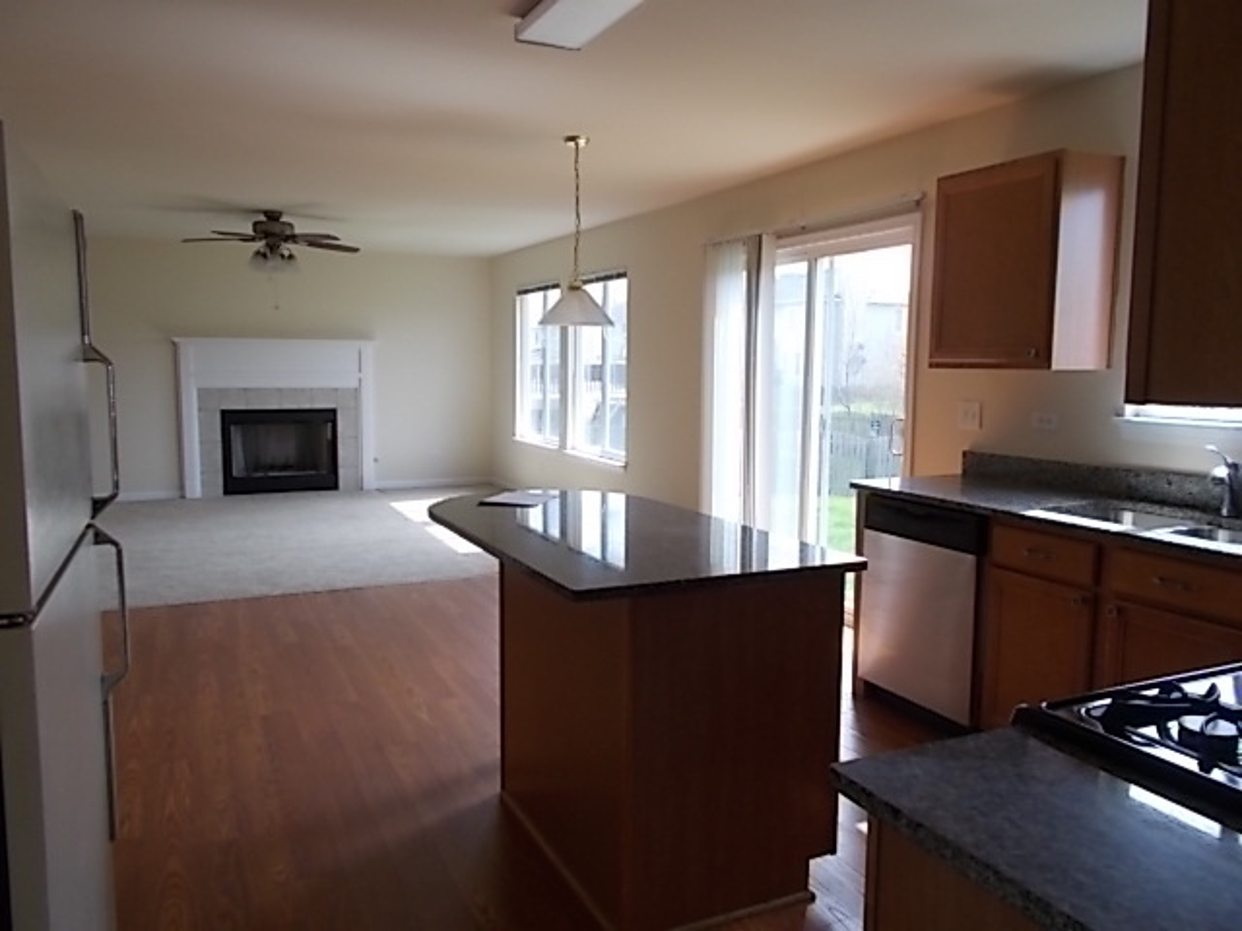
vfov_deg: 53.1
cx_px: 621
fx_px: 933
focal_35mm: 26
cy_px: 466
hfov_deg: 67.3
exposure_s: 1/125
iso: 80
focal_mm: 4.6
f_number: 3.2
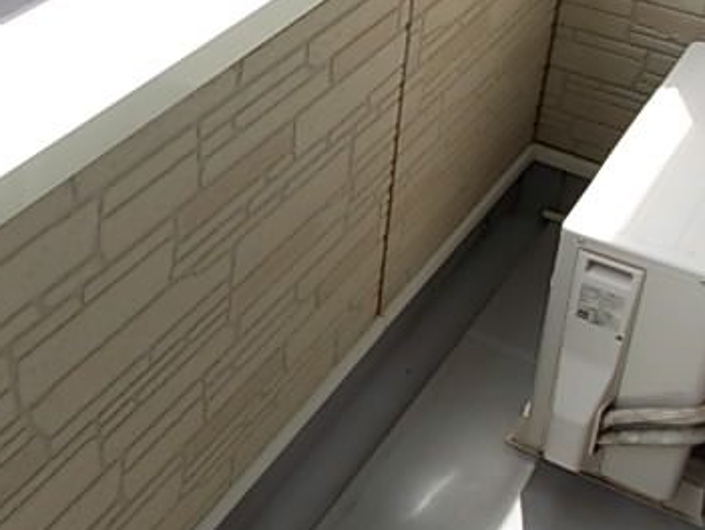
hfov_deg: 37.2
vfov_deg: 28.5
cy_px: 187
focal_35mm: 51
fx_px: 1040
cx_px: 261
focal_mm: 4
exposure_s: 1/250
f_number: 2.7
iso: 80
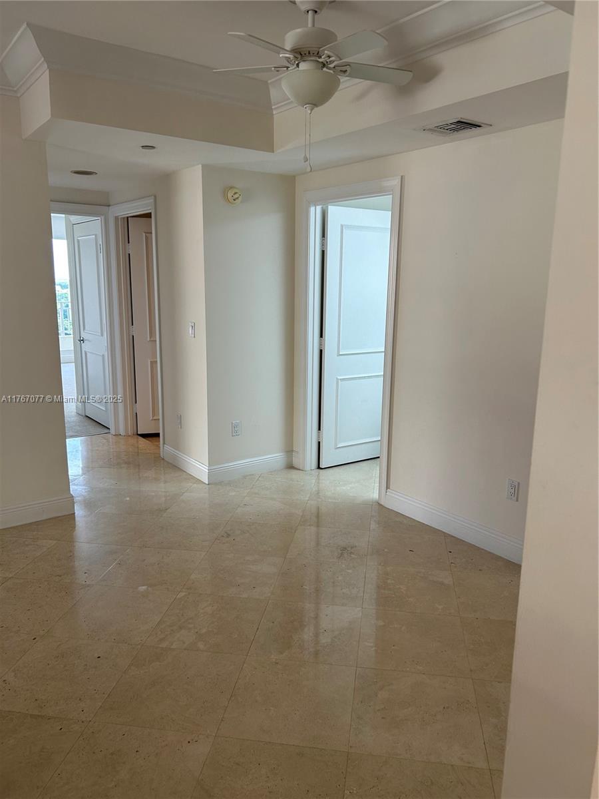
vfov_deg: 67.3
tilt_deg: -11.2
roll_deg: -0.7
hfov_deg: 53.1
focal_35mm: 26
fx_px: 600
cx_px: 300
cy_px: 400
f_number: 1.5
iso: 64
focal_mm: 5.7
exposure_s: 1/120
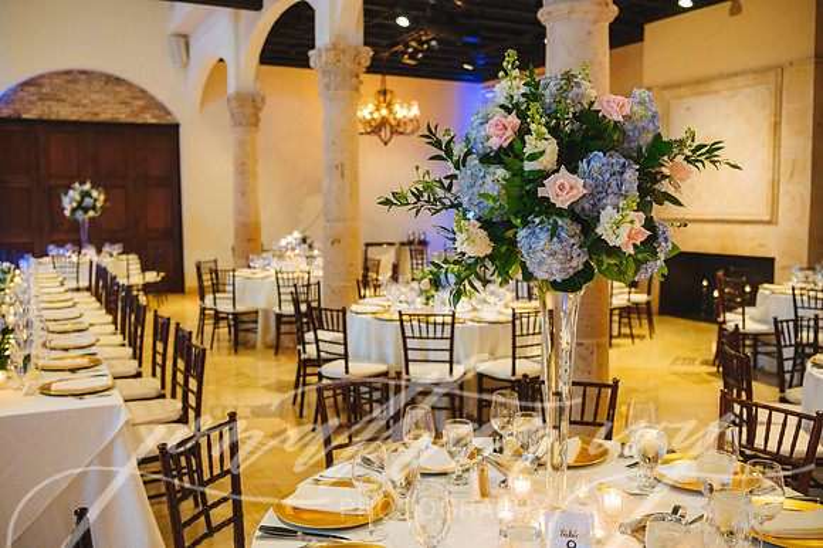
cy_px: 274
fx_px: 777
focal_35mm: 34
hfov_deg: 55.8
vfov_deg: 38.8
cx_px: 412
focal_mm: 34
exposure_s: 1/60
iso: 4000
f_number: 3.5
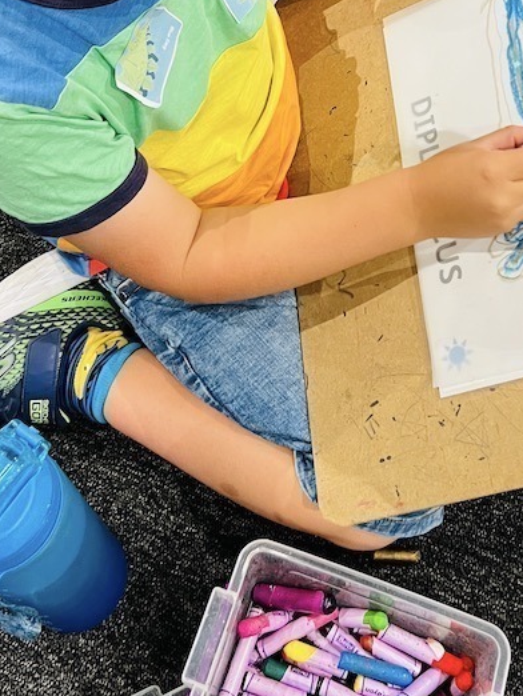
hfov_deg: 28.5
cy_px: 123
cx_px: 319
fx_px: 1027
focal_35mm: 51
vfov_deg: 36.0
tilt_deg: -58.6
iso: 320
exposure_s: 1/50
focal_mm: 5.7
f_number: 1.5
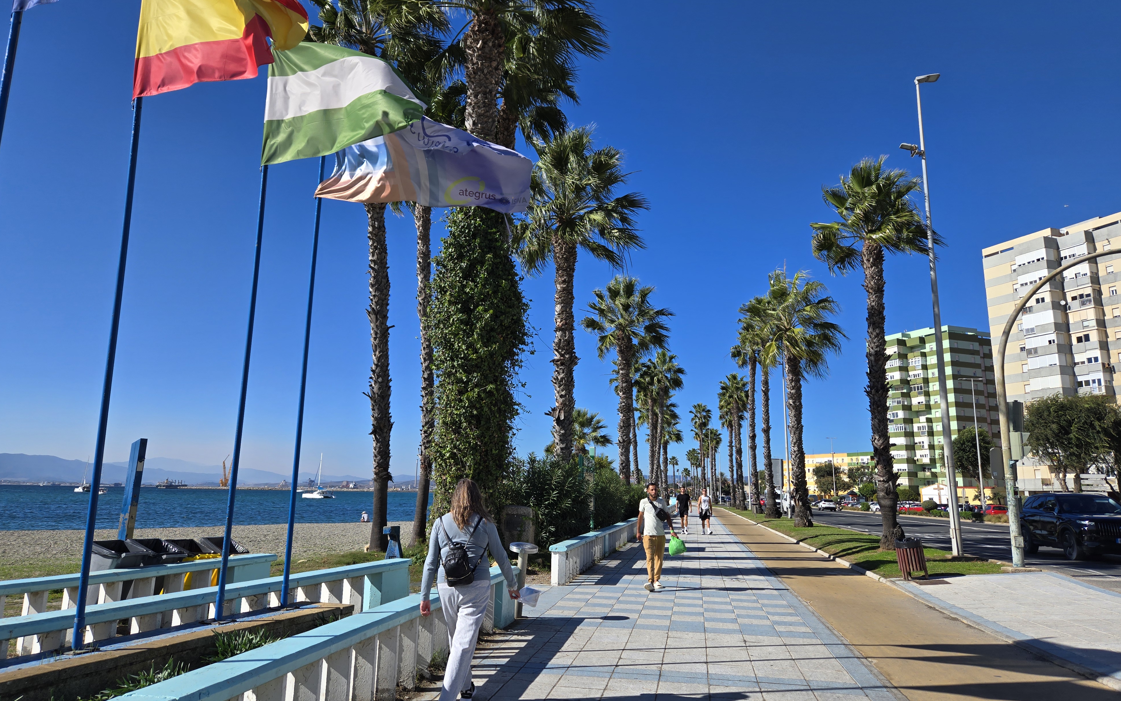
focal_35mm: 25
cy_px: 319
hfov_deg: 72.5
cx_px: 553
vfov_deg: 49.2
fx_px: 764
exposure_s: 1/2600
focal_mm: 5.4
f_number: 1.8
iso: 25
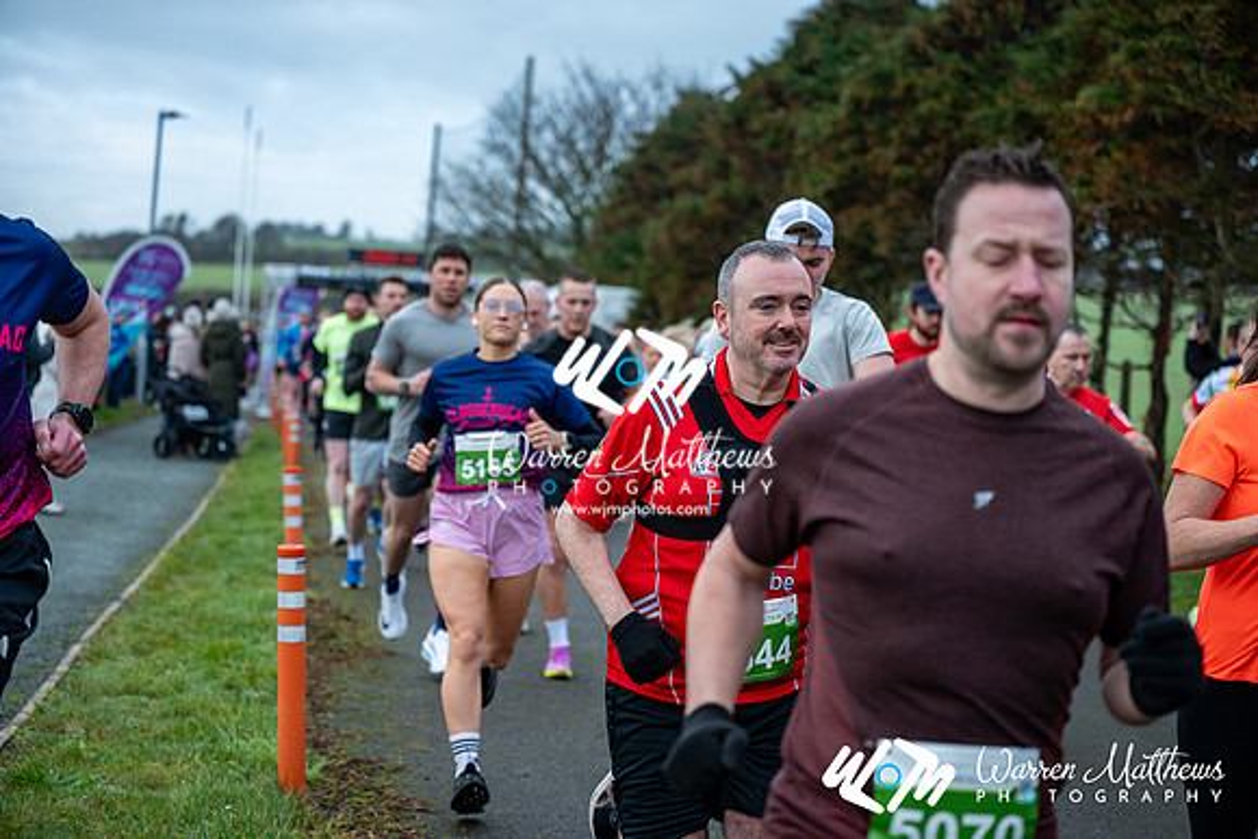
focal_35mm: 70
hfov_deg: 28.8
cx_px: 629
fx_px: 2447
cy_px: 420
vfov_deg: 19.5
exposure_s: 1/1250
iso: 280
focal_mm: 70
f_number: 2.8
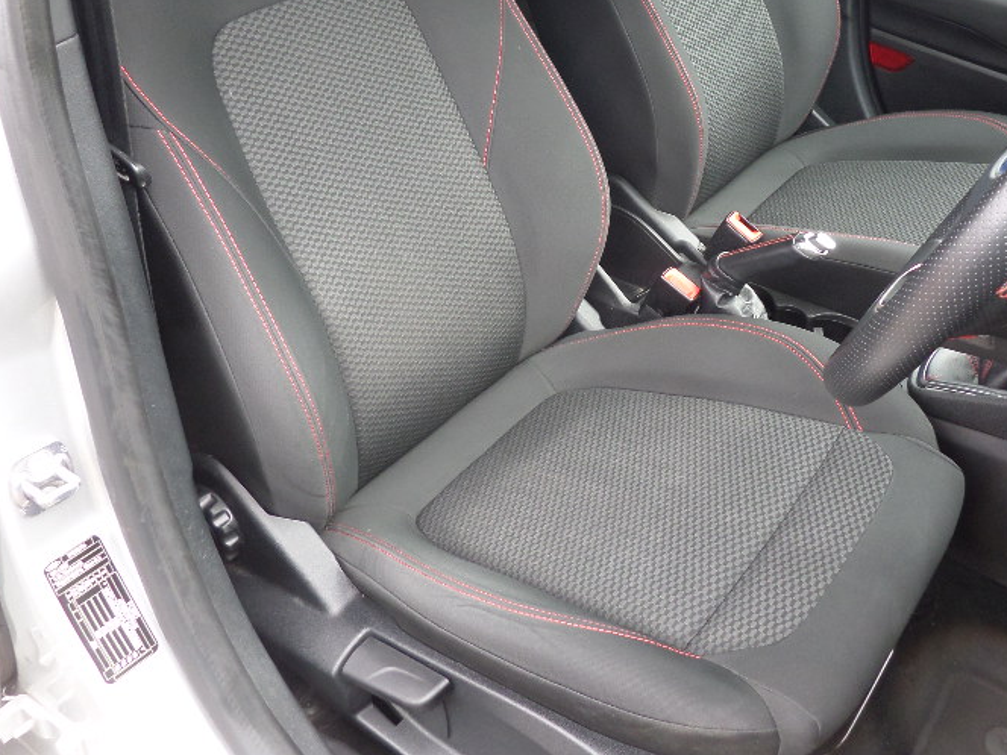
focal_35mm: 37
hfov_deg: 50.0
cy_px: 211
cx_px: 566
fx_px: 1076
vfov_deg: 37.9
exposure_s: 1/30
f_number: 3.1
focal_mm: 4.3
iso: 100
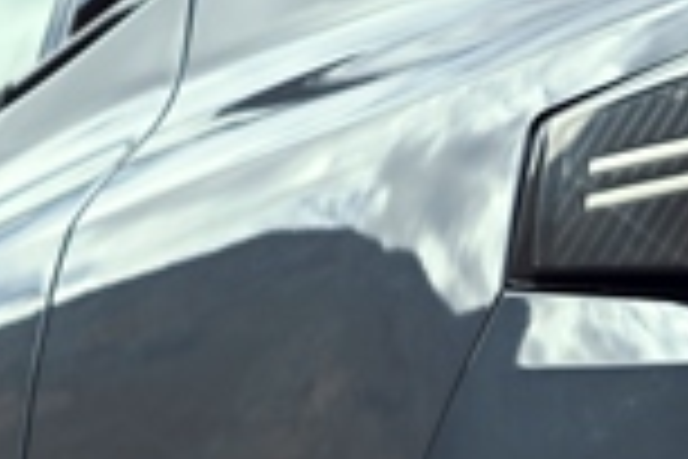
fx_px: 10606
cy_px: 632
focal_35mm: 555
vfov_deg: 2.5
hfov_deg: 3.6
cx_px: 1934
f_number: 4.5
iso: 64
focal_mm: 85
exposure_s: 1/200
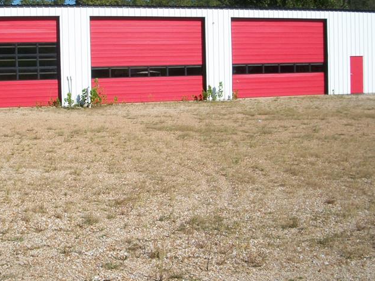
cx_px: 160
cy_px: 114
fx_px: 618
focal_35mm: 57
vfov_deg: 25.6
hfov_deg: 33.7
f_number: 5.6
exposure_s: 1/500
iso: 80
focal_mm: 6.3
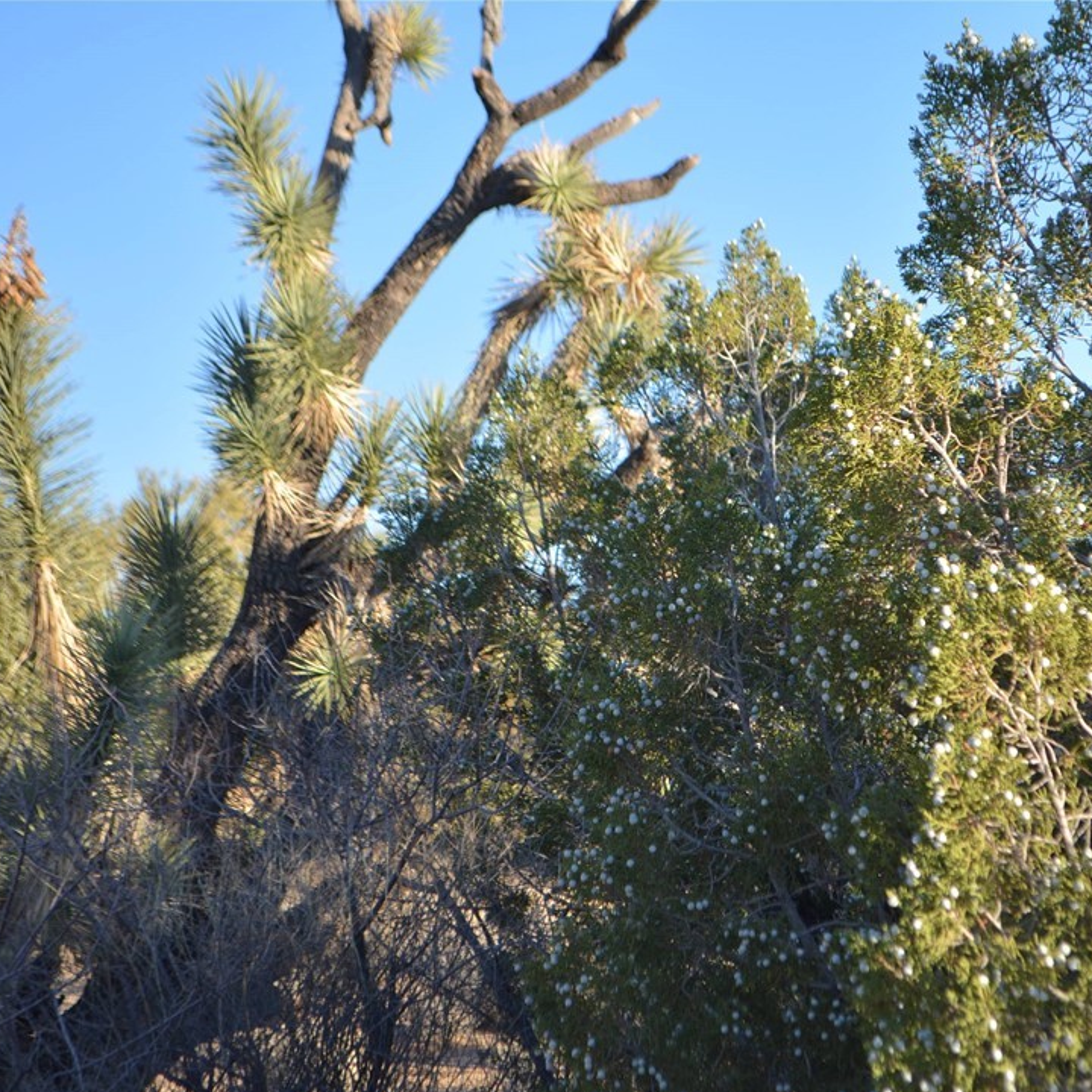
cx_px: 798
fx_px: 3770
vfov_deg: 16.5
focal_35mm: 106
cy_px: 548
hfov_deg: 16.4
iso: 560
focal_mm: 55
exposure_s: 1/1000
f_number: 5.6
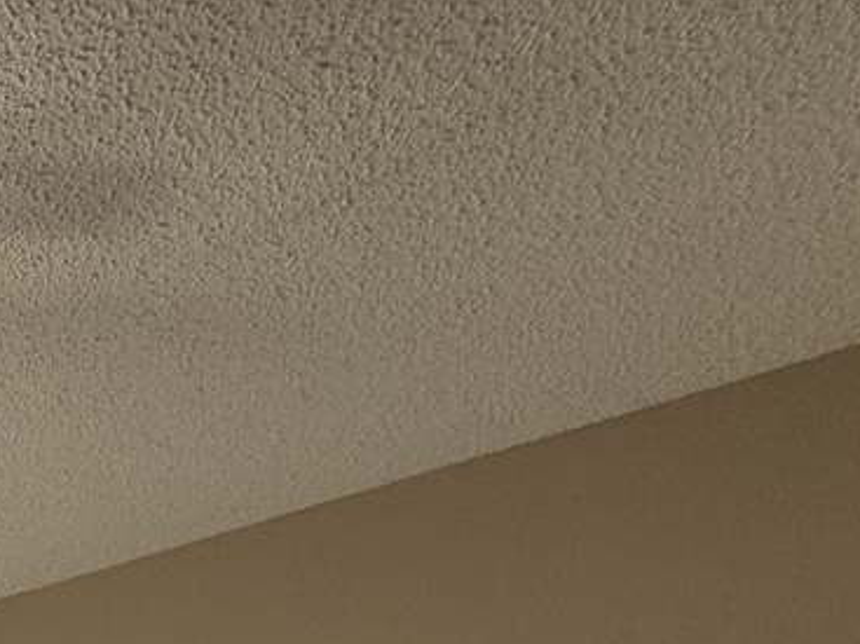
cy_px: 1262
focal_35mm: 55
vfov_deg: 18.4
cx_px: -501
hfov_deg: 24.7
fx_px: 1366
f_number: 2.2
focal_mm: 2.22
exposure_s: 1/109
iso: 64
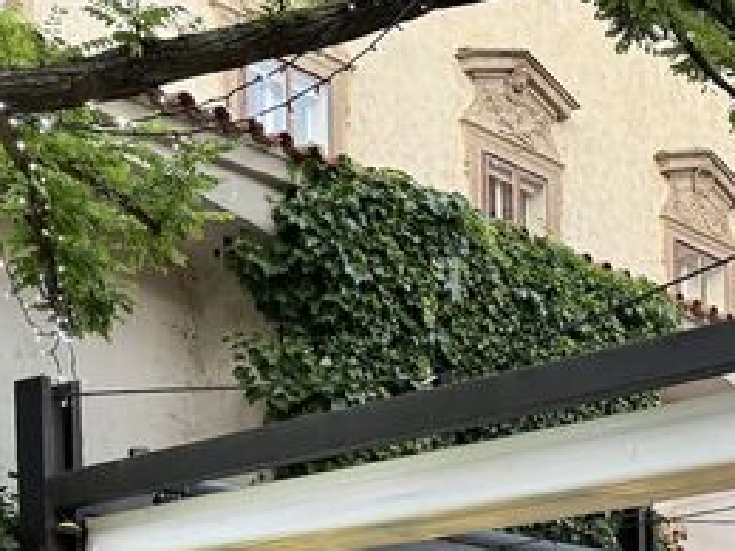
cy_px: 766
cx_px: 738
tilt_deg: -0.6
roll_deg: -0.1
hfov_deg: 27.0
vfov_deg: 19.5
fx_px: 1444
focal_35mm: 68
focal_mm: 6.76
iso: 200
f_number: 1.78
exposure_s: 1/50
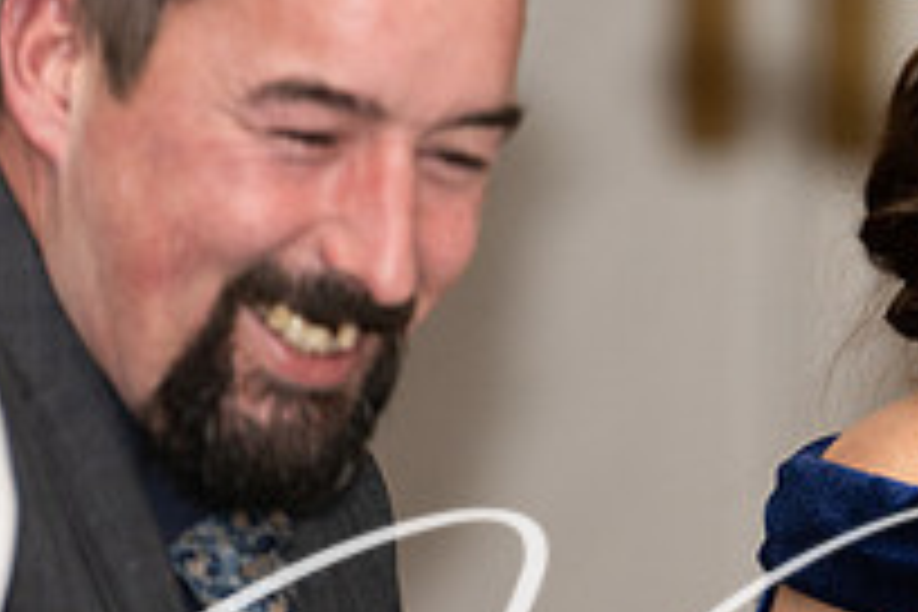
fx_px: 17109
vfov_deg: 2.0
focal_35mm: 671
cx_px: 1342
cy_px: 278
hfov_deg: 3.1
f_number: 2.8
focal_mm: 195
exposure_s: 1/160
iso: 400
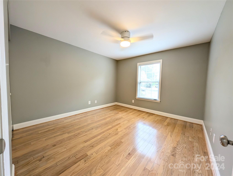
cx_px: 116
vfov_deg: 94.6
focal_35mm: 12
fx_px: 81
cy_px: 88
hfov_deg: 110.5
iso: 70
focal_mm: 2.23
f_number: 1.95
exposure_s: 1/40
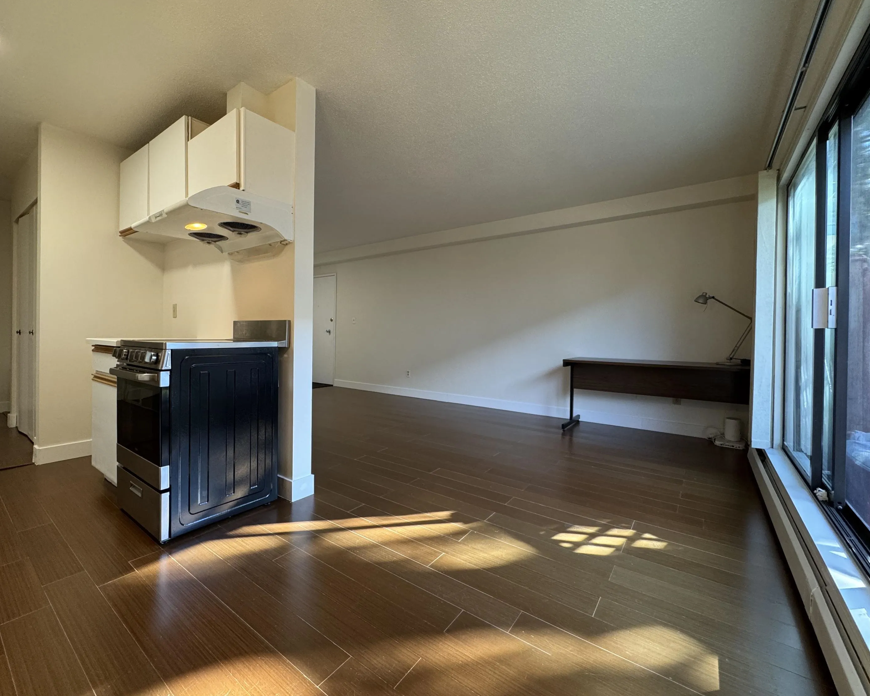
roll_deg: -0.5
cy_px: 339
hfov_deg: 96.7
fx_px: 386
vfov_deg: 84.0
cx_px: 416
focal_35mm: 15
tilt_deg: -1.1
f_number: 2.2
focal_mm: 2.22
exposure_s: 1/120
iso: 250
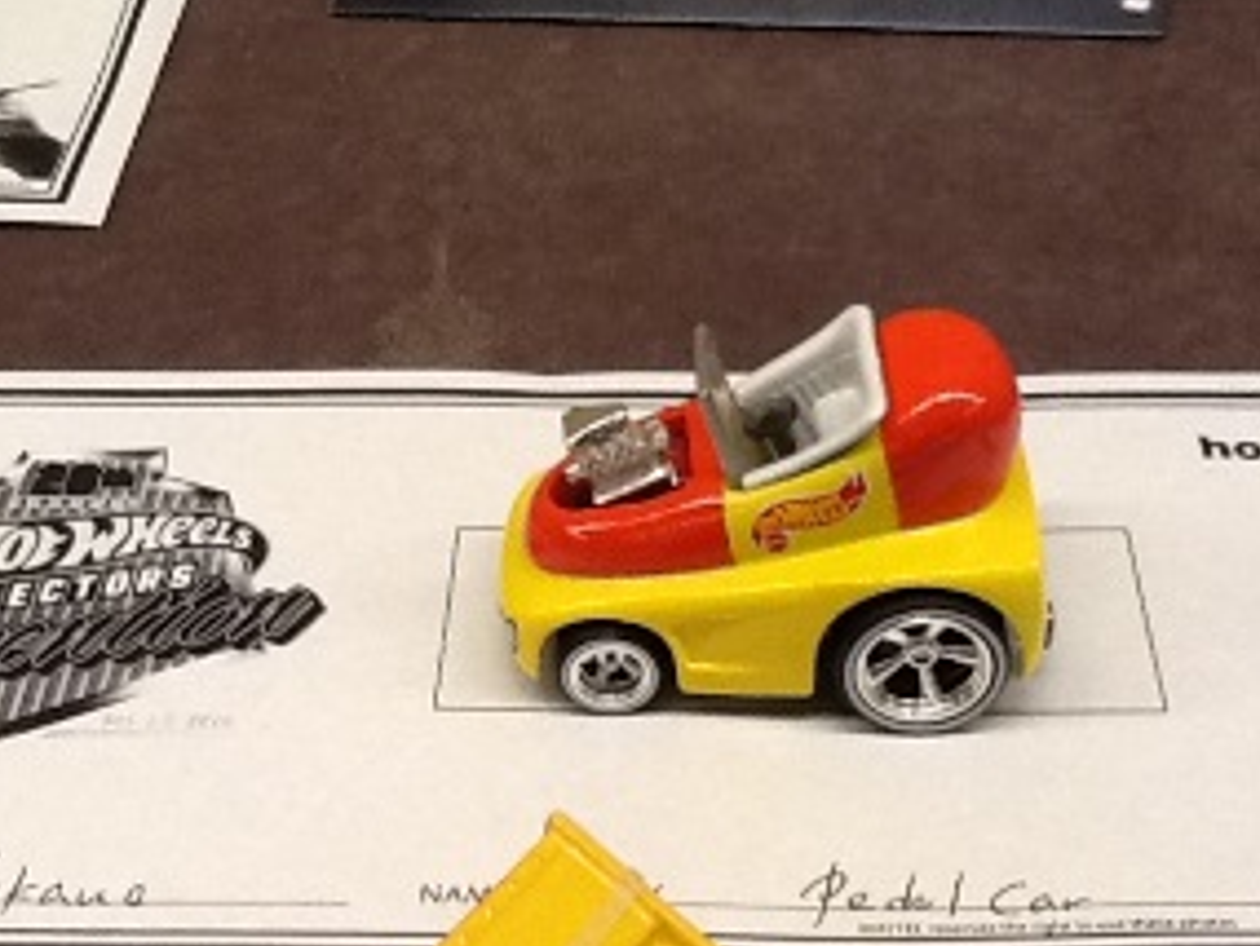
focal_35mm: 70
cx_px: 727
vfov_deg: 20.9
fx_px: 2549
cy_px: 243
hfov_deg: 27.7
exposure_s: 1/30
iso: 125
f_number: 2.4
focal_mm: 2.03
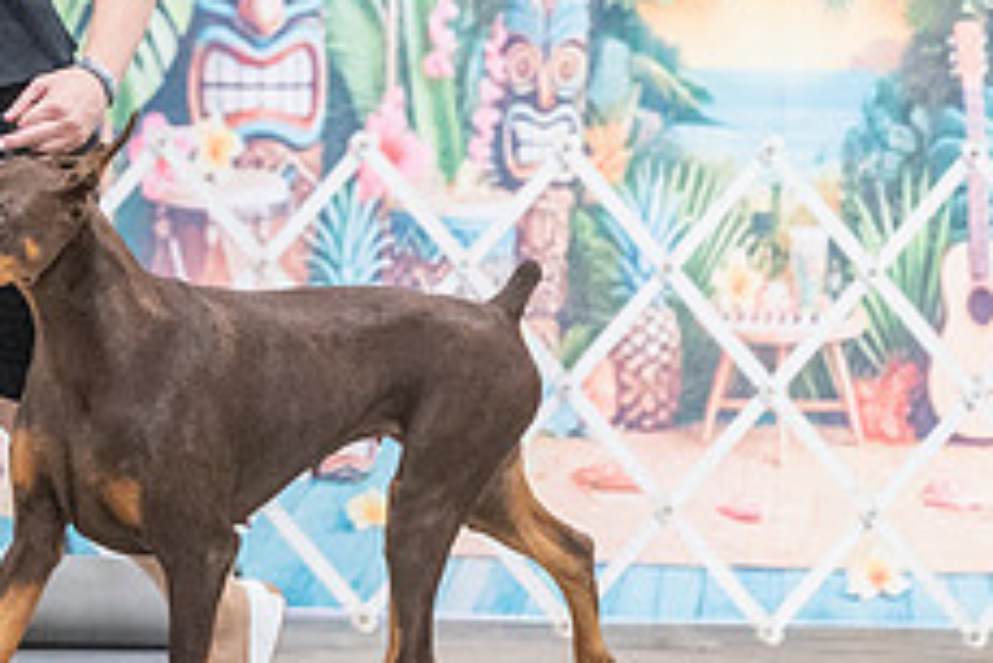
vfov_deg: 2.9
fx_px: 12999
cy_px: 89
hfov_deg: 4.4
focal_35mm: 471
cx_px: 204
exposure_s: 1/320
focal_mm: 186
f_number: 2.8
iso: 6400
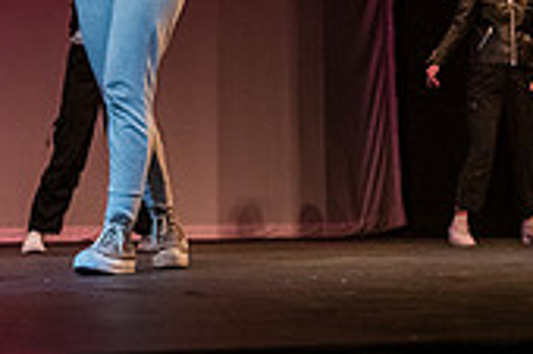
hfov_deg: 17.6
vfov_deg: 11.4
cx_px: 147
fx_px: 1716
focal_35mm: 116
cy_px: -149
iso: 4000
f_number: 3.5
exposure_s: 1/320
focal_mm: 34
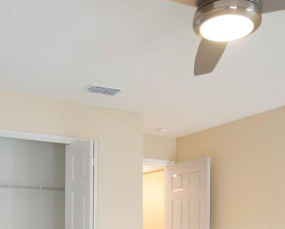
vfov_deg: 28.9
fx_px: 413
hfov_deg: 38.0
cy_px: 230
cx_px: 145
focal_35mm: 49
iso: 250
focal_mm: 14
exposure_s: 1/50
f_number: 3.8
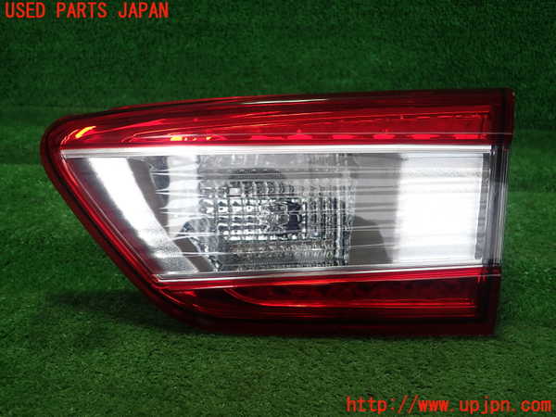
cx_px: 278
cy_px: 208
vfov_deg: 46.8
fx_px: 482
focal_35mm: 30
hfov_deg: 60.0
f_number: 2.3
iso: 125
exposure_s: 1/125
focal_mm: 5.5
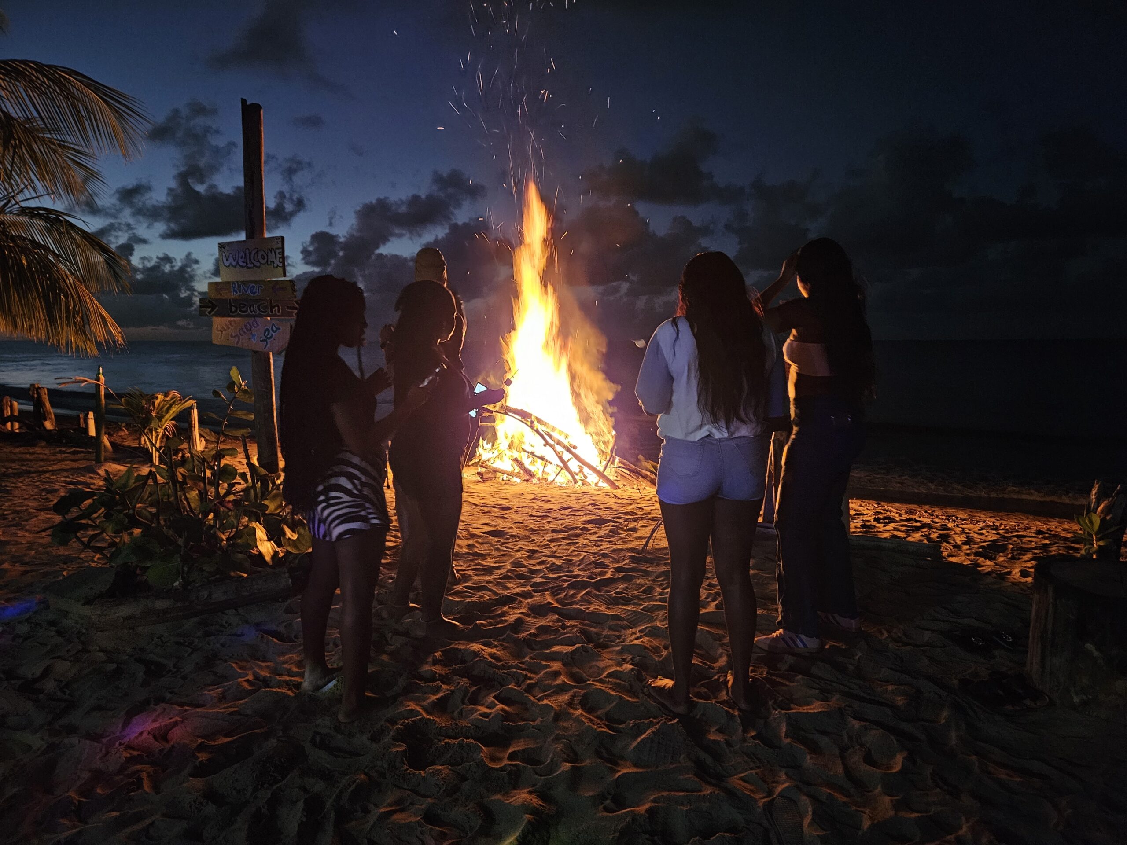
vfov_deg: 58.9
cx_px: 564
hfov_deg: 73.9
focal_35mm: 23
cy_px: 422
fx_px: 749
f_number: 1.8
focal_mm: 5.4
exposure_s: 1/24
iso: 640
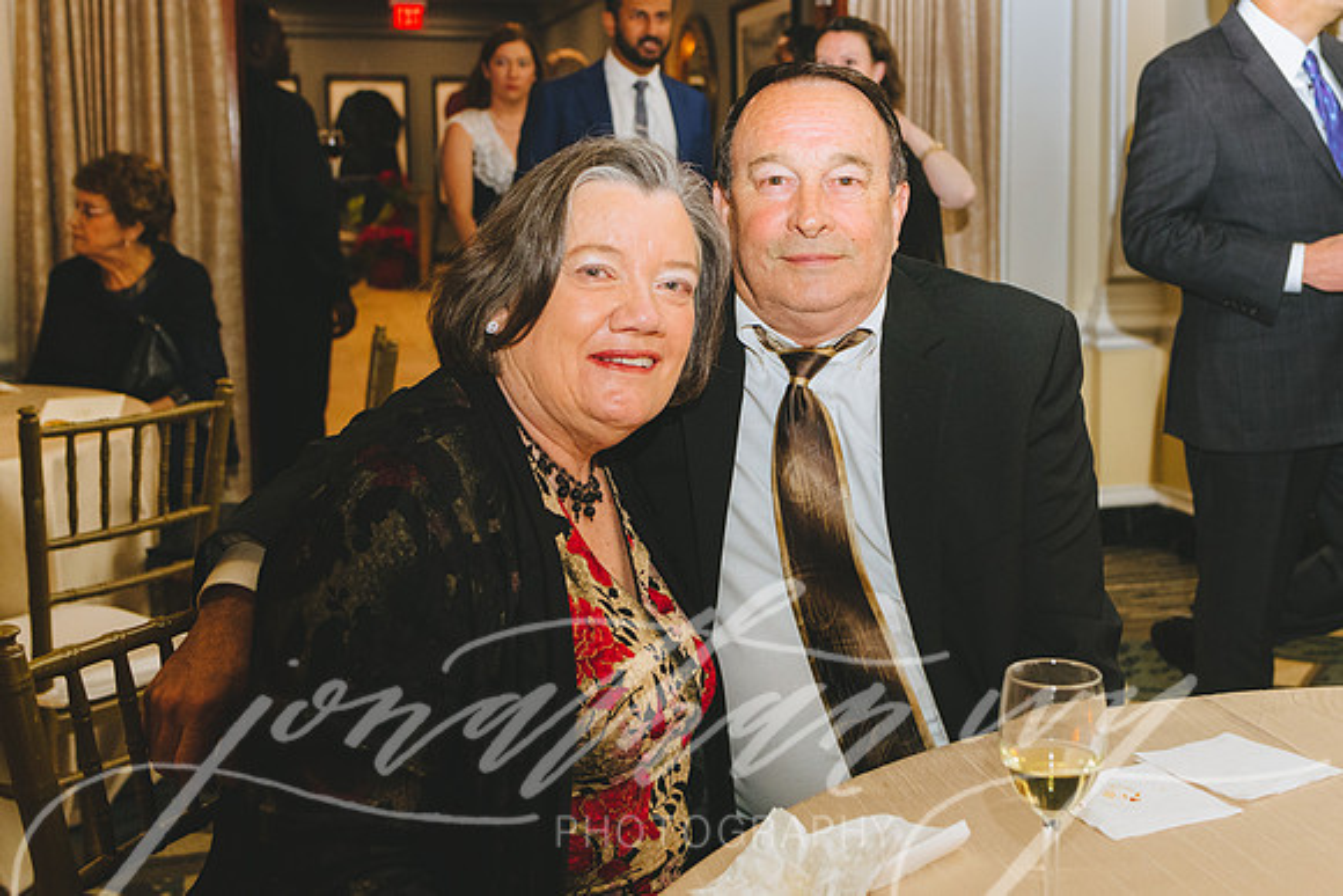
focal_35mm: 44
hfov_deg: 43.8
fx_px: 1654
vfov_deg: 30.2
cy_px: 367
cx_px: 850
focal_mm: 35
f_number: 4
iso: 3200
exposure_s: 1/125
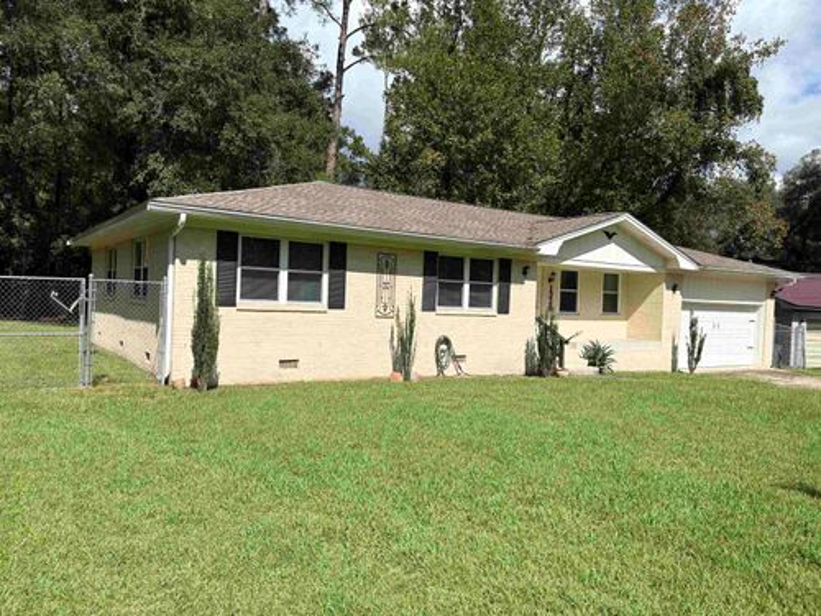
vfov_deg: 53.1
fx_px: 617
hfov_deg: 67.3
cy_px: 308
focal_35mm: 26
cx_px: 410
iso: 50
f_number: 1.6
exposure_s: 1/4329
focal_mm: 5.96
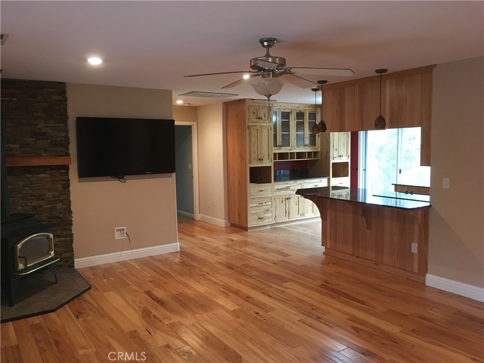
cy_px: 182
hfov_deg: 61.7
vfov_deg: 48.2
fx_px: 405
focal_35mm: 29
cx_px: 242
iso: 200
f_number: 2.2
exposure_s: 1/30
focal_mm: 4.15
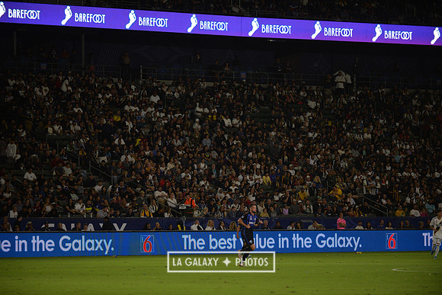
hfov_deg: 10.3
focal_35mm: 200
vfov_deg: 6.9
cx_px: 221
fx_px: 2456
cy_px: 148
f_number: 2.8
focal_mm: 200
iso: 1600
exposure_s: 1/2000
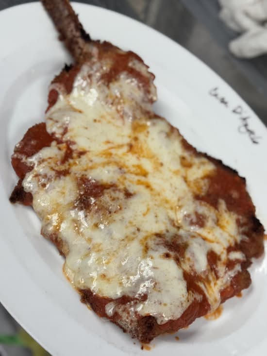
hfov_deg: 30.3
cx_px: 134
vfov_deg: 39.7
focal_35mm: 48
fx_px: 494
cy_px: 178
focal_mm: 6.76
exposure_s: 1/120
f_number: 1.78
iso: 100
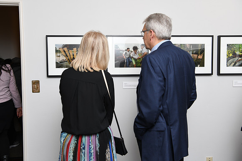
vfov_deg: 36.9
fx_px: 242
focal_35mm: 36
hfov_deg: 53.1
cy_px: 80
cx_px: 121
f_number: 7.1
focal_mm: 36
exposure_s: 1/160
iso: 400
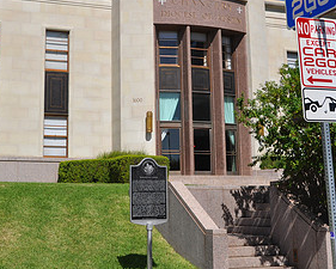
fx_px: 606
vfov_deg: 24.8
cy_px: 80
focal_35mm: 61
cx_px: 139
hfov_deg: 30.9
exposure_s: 1/320
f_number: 9
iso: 200
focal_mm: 21
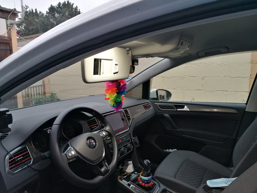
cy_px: 96
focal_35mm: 27
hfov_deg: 65.3
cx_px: 128
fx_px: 200
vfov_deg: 51.3
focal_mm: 4.75
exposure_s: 1/30
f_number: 1.8
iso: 250
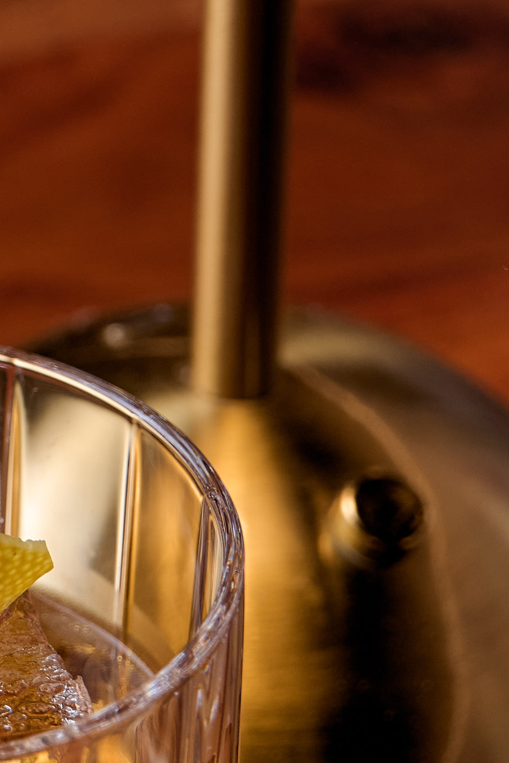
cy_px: -180
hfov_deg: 3.9
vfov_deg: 5.9
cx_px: -174
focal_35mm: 348
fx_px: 7375
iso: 200
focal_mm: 70
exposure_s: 1/80
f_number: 4.5
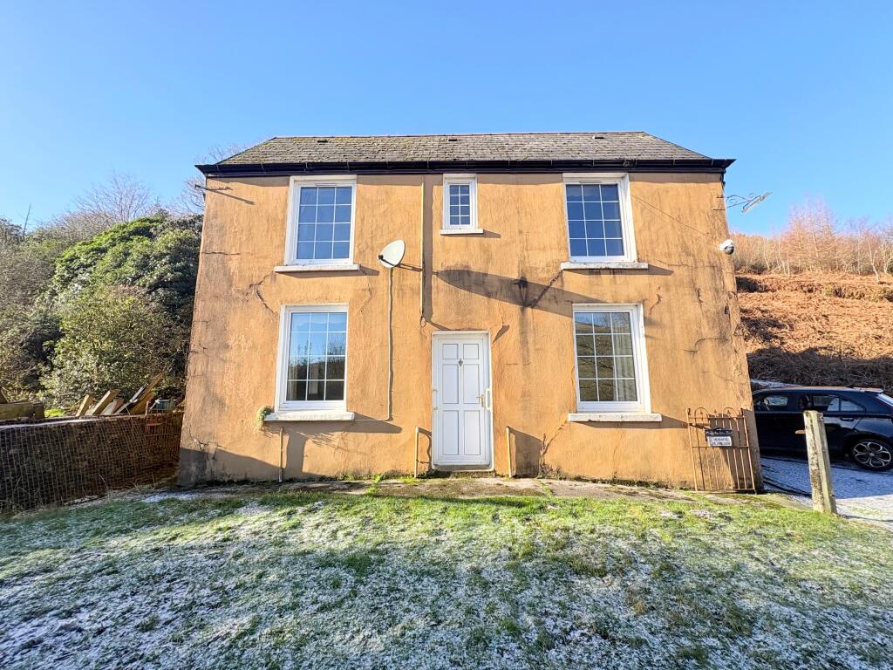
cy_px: 335
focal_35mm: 14
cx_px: 446
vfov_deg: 85.7
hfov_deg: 102.1
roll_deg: +0.7
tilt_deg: +9.2
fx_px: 361
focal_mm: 2.22
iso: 50
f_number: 2.2
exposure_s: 1/727
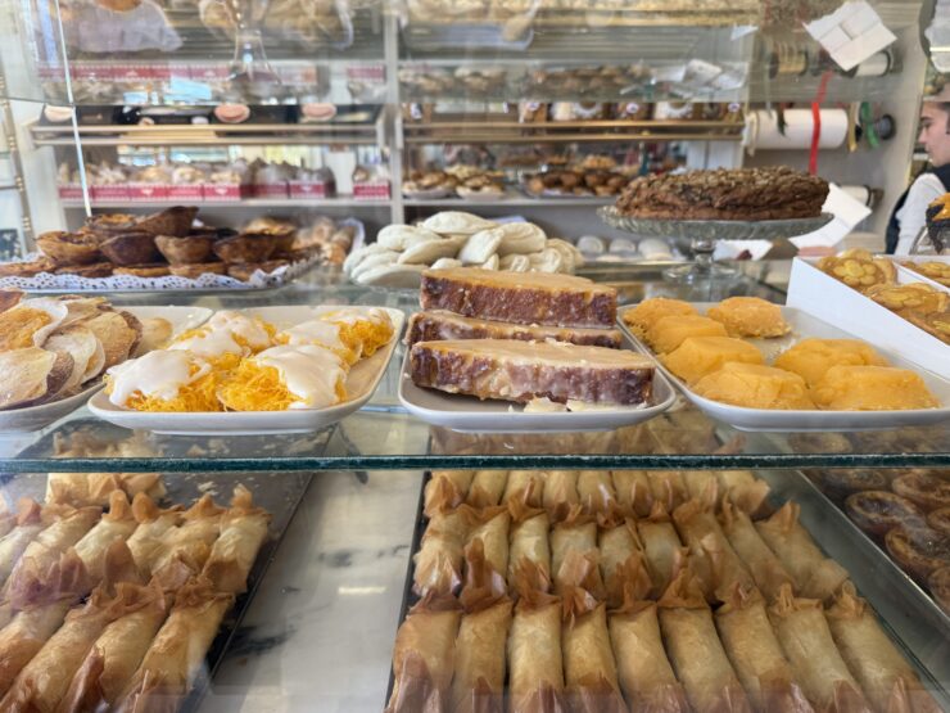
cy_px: 356
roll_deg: +1.1
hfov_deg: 71.6
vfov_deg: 56.8
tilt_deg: -17.3
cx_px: 475
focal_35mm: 24
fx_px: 659
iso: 80
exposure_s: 1/100
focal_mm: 6.76
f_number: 1.78
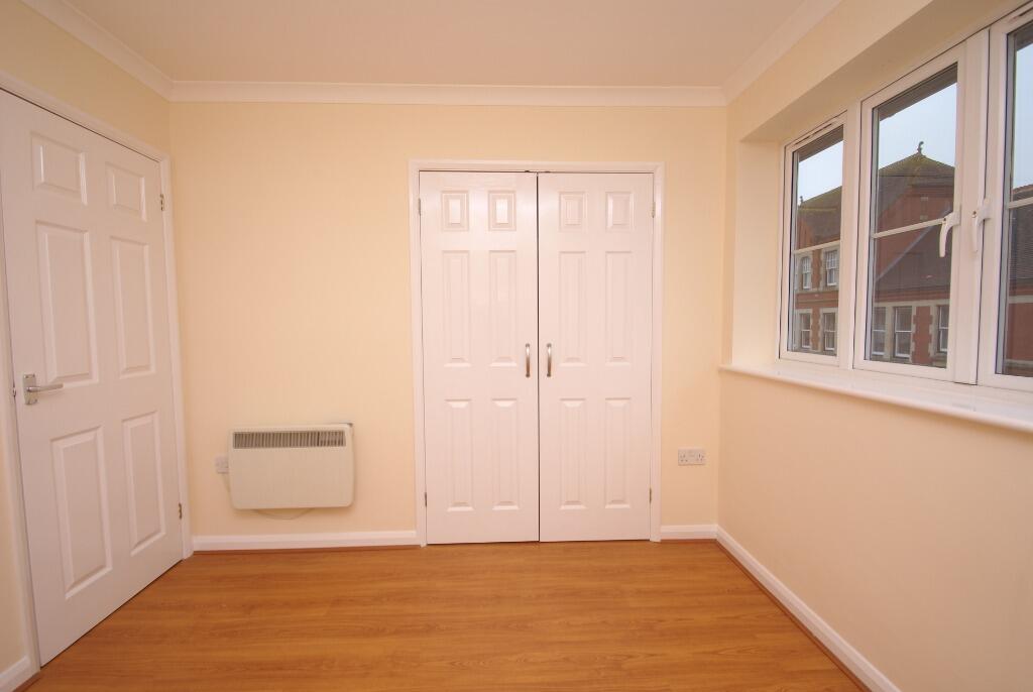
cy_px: 346
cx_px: 516
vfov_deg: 77.5
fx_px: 431
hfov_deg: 100.3
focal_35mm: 15
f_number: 5.6
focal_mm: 10
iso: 250
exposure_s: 1/60
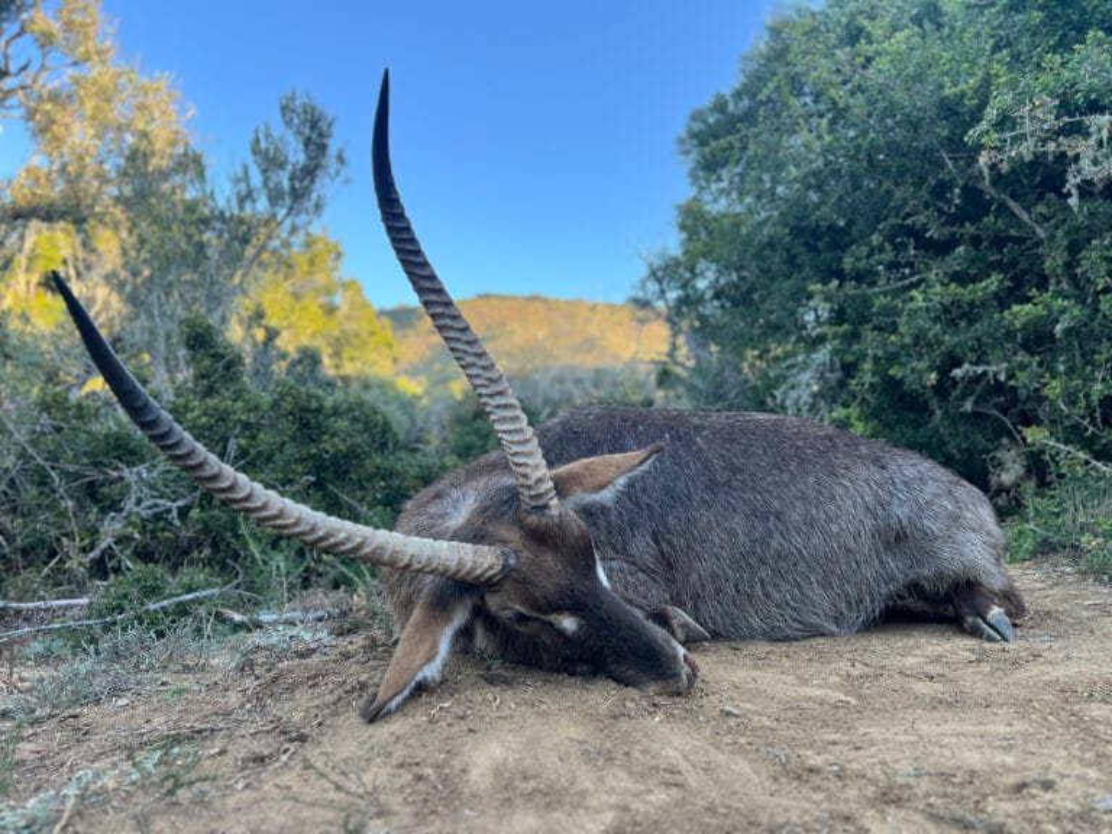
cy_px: 417
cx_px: 556
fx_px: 835
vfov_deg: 53.1
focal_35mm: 26
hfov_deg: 67.3
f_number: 1.5
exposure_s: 1/227
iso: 40
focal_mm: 5.7
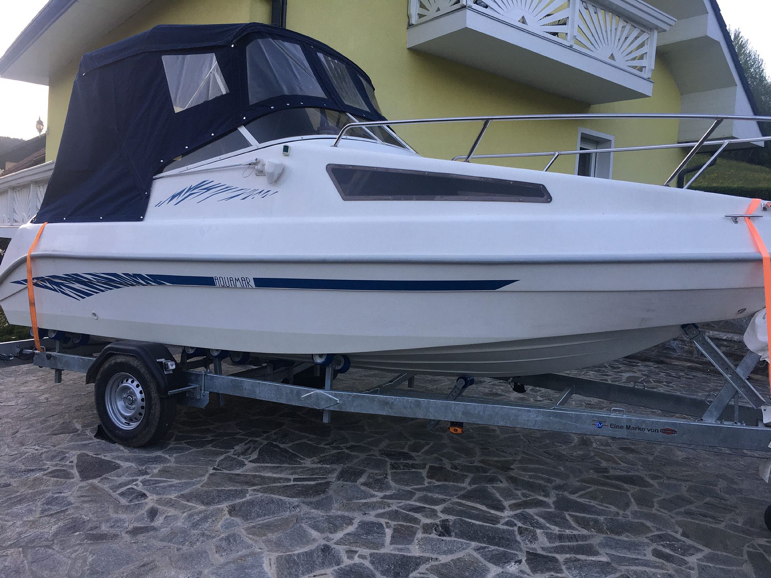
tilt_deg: -1.3
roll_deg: -4.3
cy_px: 289
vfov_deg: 48.2
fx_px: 646
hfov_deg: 61.7
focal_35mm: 29
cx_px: 386
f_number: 2.2
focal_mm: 4.15
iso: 40
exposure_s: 1/100
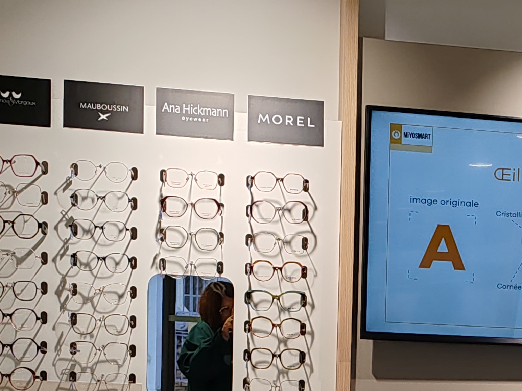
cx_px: 564
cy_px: 454
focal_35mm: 100
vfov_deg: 14.4
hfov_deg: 18.9
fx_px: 1508
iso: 50
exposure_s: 1/120
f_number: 1.9
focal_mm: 6.12
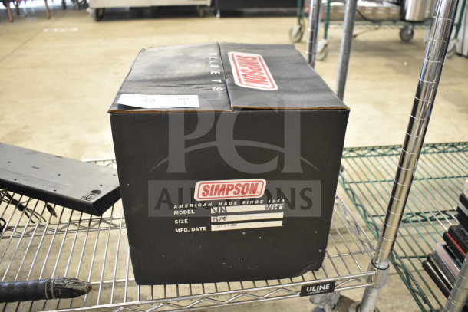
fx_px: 390
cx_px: 234
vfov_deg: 43.6
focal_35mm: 30
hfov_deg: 61.9
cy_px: 156
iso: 1800
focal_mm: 20
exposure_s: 1/30
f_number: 3.5
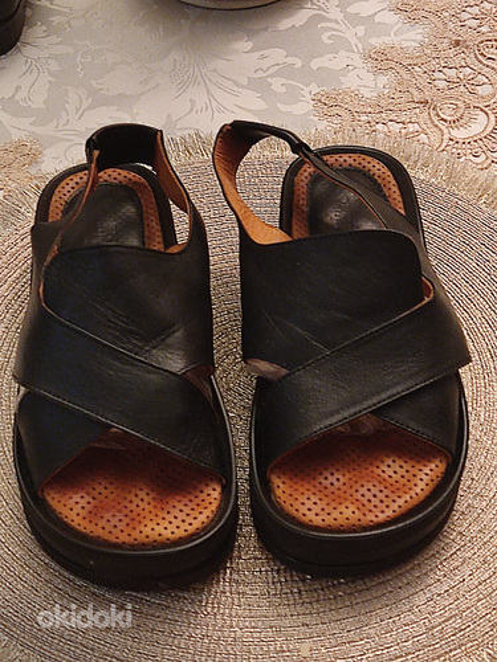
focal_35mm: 67
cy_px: 331
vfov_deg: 29.0
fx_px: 1283
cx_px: 248
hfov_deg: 21.9
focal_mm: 4.71
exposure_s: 1/25
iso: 884
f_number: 1.79
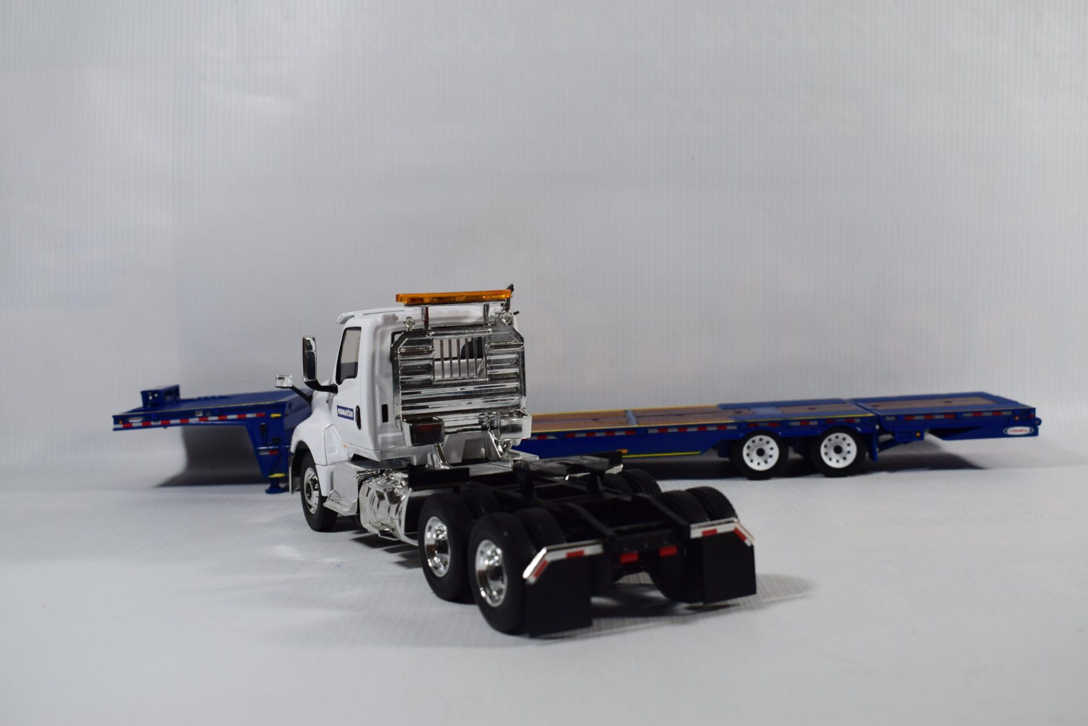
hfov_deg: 46.4
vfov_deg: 31.9
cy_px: 363
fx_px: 1269
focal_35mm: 42
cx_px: 544
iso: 400
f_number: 8
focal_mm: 28
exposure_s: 1/50
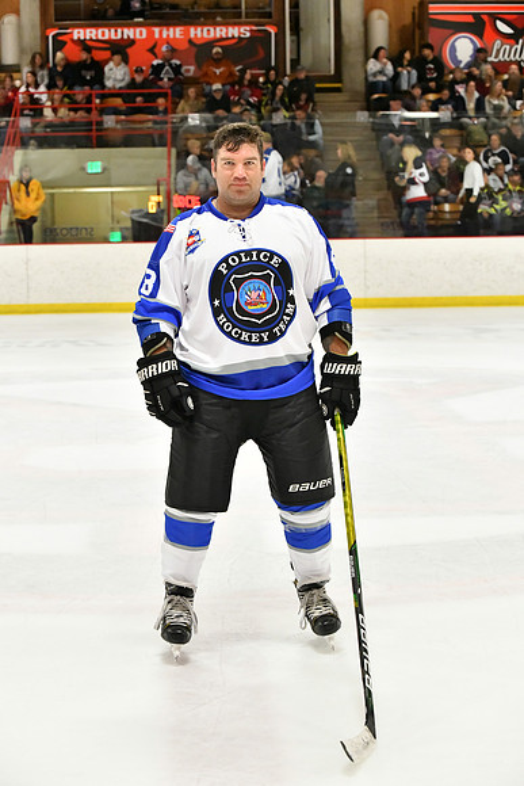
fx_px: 1527
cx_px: 262
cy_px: 393
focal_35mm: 70
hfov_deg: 19.5
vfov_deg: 28.8
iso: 11400
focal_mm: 70
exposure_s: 1/400
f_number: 5
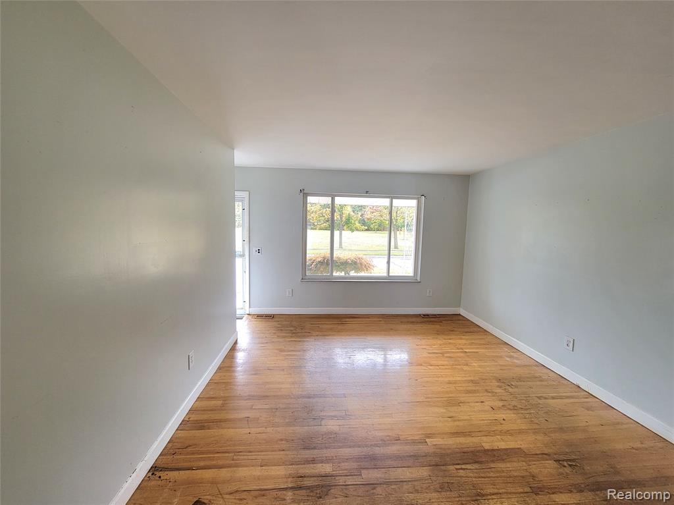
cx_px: 337
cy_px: 252
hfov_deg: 106.2
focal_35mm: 13
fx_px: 253
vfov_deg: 89.9
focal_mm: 2.2
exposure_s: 1/60.2
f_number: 2.2
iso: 80
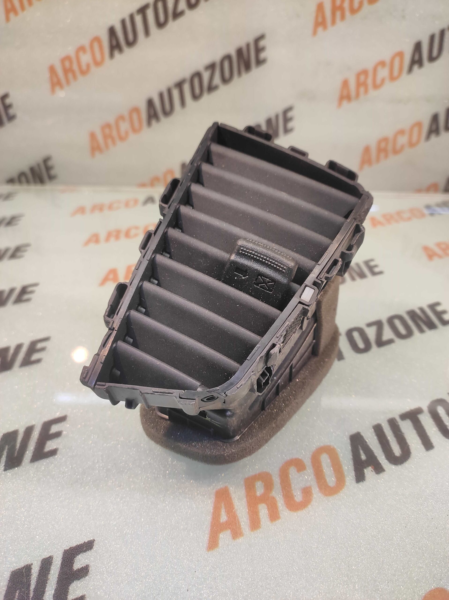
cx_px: 224
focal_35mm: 17
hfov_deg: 74.7
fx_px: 294
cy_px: 300
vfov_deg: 91.1
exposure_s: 1/33
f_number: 1.79
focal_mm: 4.74
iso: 208
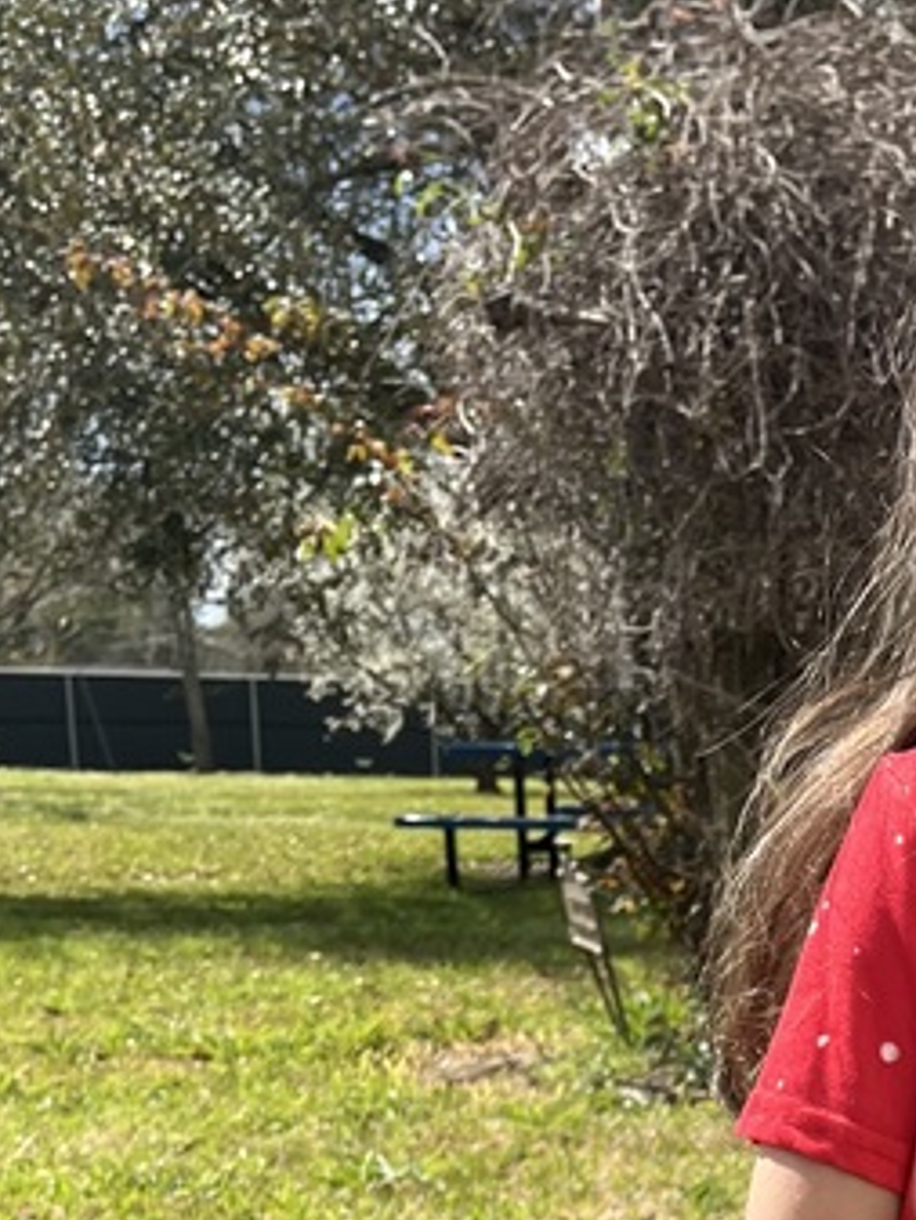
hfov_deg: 17.7
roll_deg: -1.1
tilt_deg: -12.9
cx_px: 1119
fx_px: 2786
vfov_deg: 22.8
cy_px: 1448
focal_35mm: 79
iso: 50
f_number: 1.6
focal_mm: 5.1
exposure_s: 1/2024
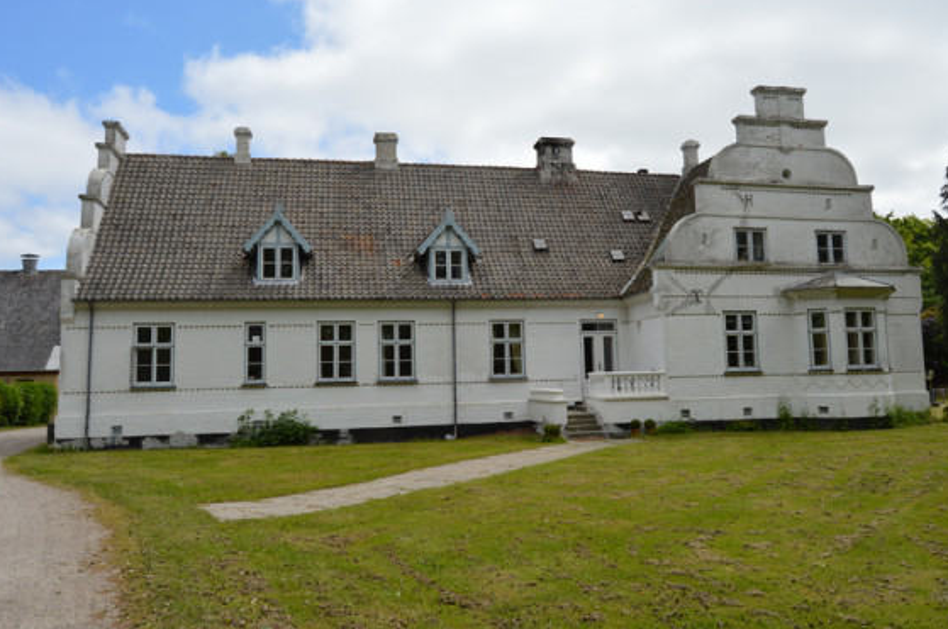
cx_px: 502
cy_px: 292
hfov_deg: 63.7
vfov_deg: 44.8
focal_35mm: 29
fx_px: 763
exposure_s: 1/250
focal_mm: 18
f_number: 8
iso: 100
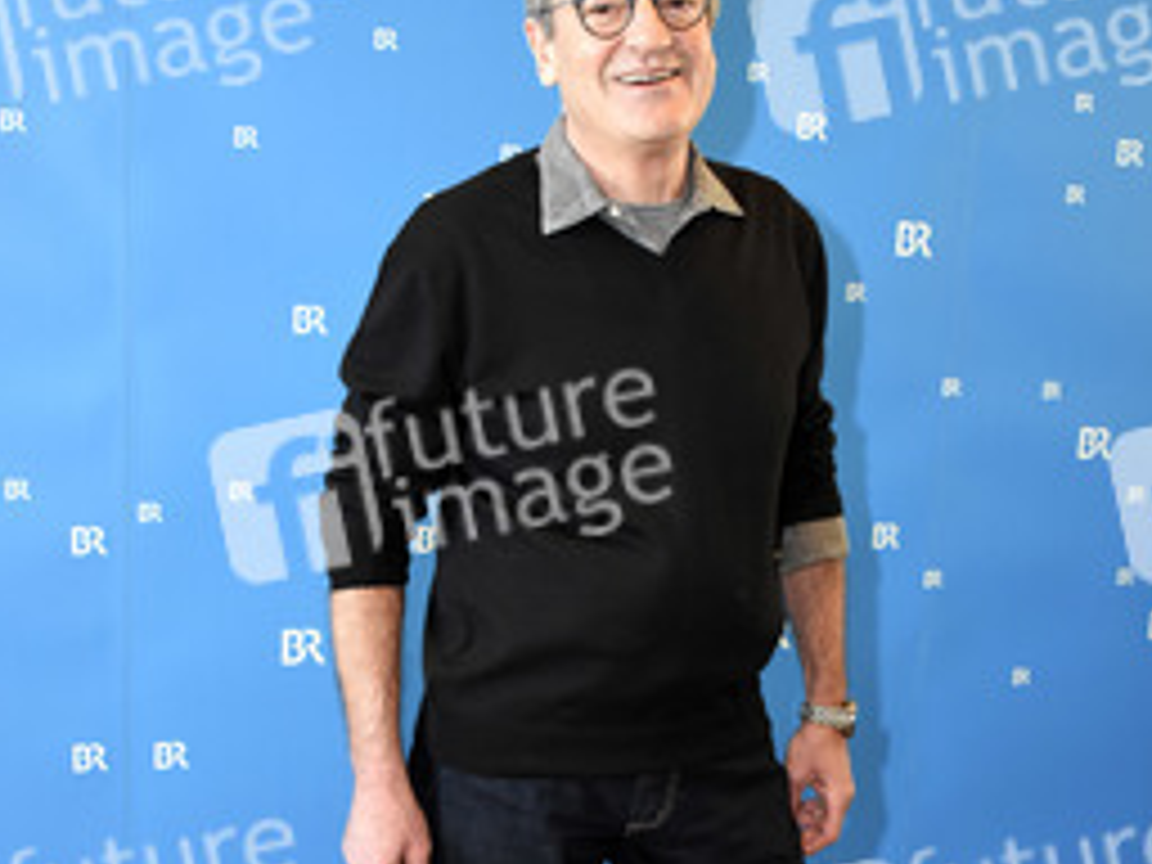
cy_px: 702
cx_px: 572
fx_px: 1722
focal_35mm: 52
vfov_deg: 27.6
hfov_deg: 37.0
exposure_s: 1/160
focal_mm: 23
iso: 1600
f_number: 4.5
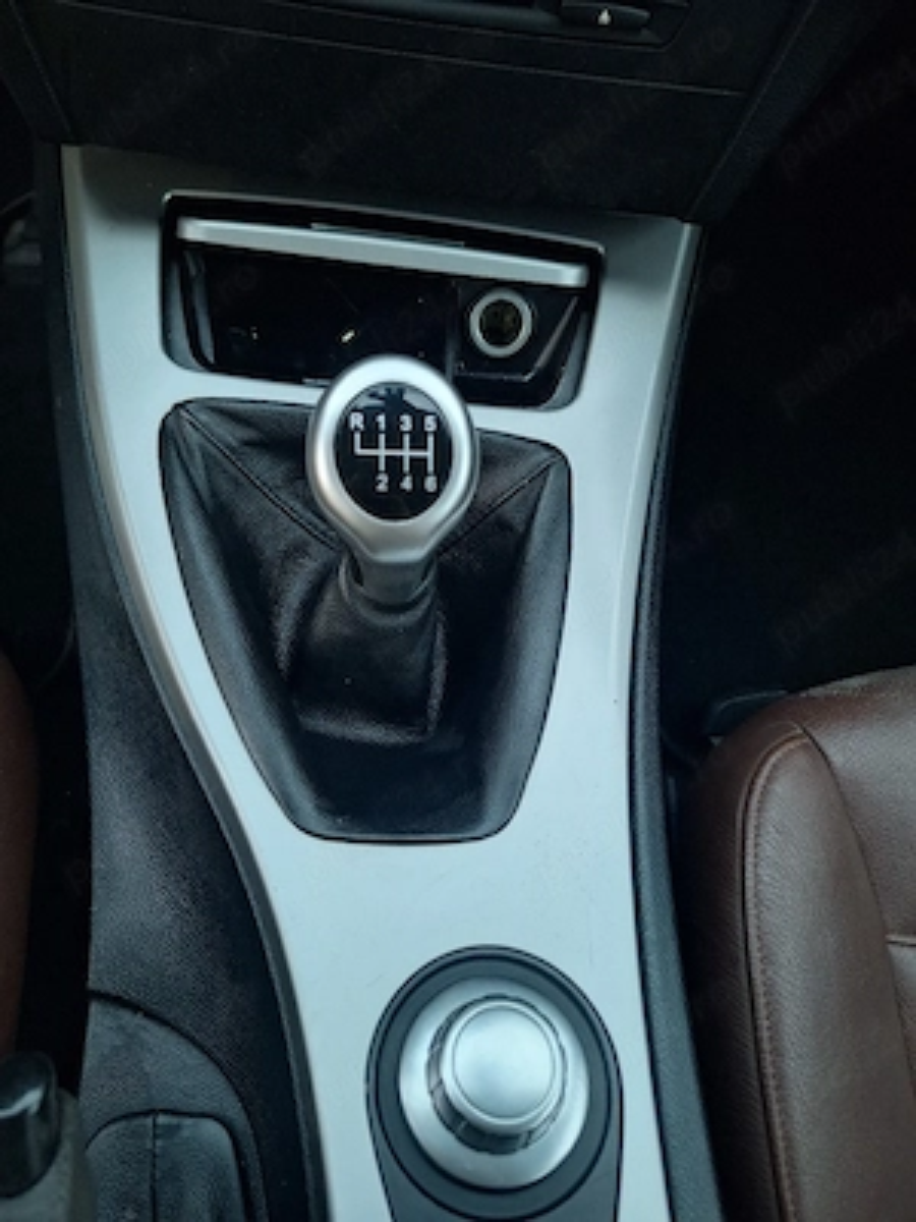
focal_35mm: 23
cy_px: 611
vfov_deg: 73.9
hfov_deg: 58.9
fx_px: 811
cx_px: 458
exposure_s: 1/30
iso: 250
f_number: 1.8
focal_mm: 5.54
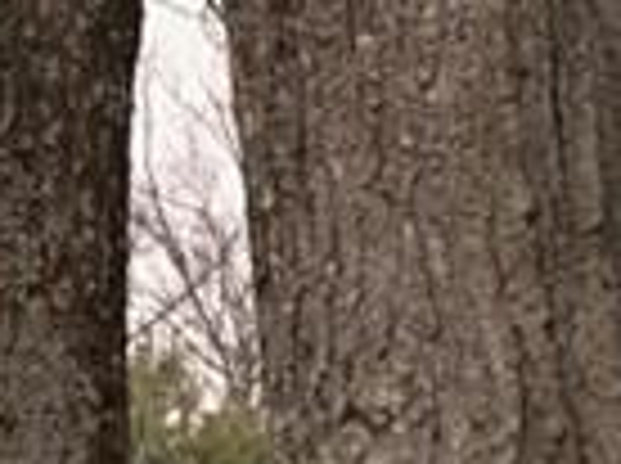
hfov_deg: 6.2
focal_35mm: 286
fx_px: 5122
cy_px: 926
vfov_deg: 5.1
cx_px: 2074
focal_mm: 40
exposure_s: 1/125
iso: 400
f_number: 5.6
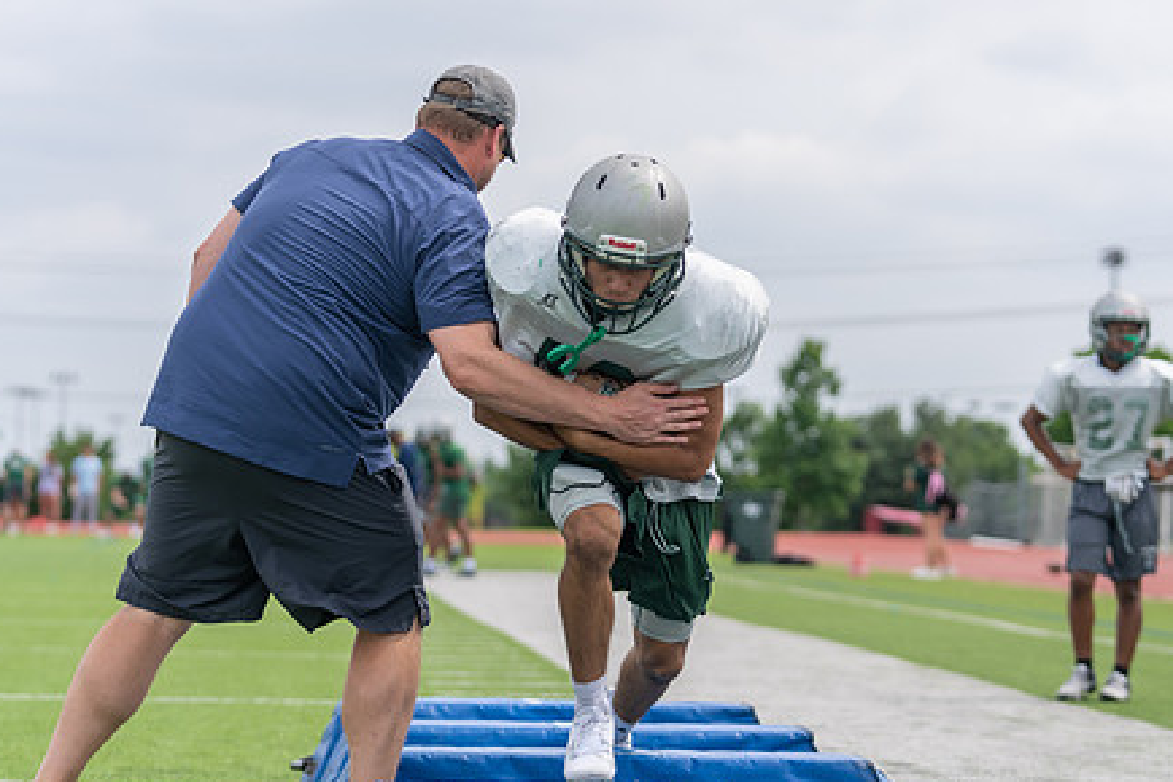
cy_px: 371
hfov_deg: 17.1
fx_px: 3910
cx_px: 634
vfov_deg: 11.4
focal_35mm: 120
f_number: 3.2
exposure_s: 1/1250
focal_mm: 90
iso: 100
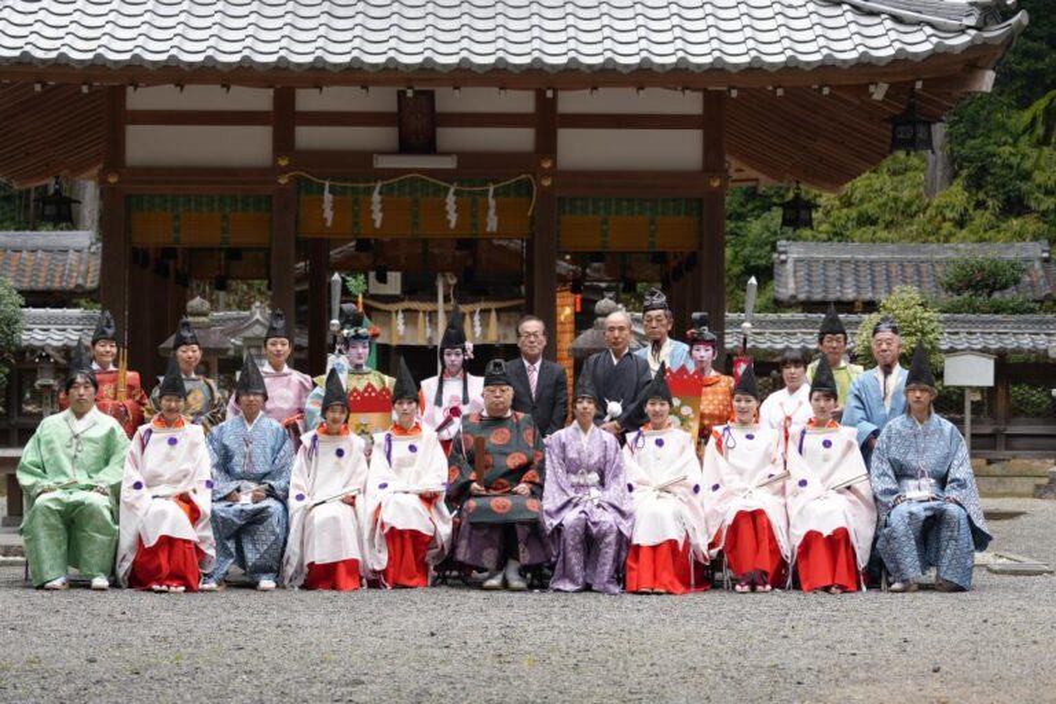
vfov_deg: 15.2
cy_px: 352
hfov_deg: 22.6
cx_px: 528
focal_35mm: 90
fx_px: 2640
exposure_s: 1/160
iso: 100
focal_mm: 90
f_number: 4
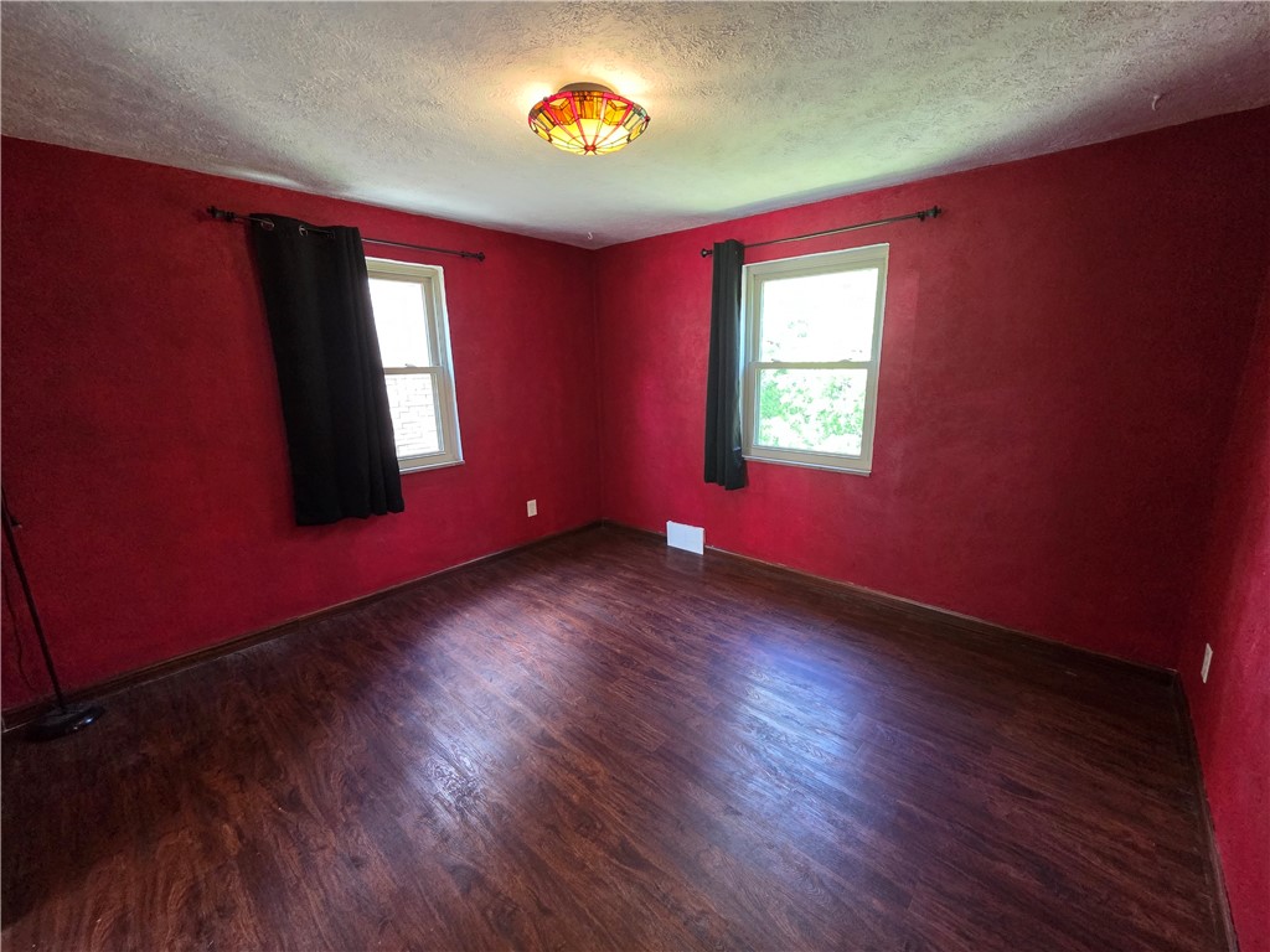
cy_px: 476
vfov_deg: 89.9
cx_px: 635
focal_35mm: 13
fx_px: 477
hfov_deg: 106.2
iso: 640
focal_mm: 2.2
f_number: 2.2
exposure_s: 1/60
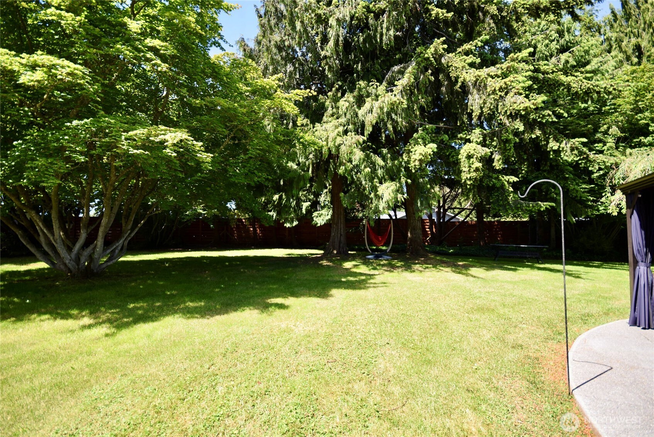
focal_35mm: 15
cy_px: 218
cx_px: 327
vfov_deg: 77.4
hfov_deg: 100.4
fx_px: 273
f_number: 5.6
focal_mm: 10
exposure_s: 1/125
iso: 110
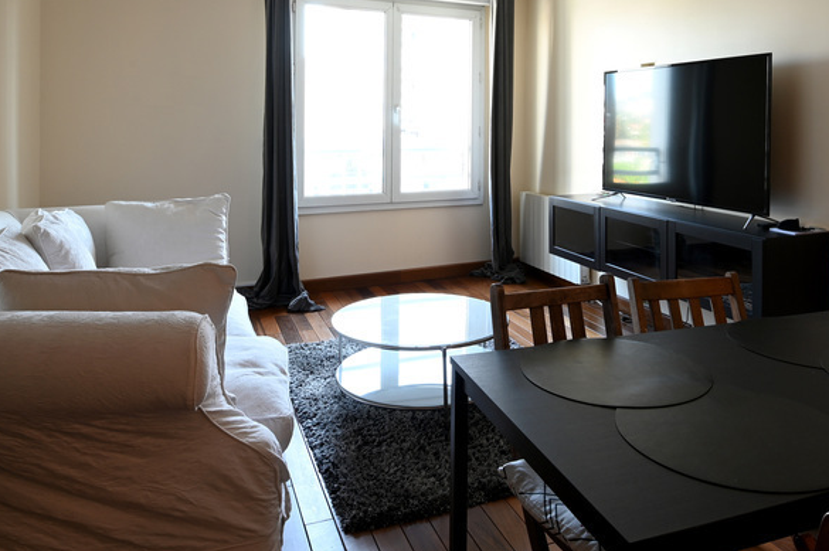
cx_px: 480
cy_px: 132
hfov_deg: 65.1
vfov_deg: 44.6
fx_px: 644
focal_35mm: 28
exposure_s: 1.6
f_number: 11
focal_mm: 16
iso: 100
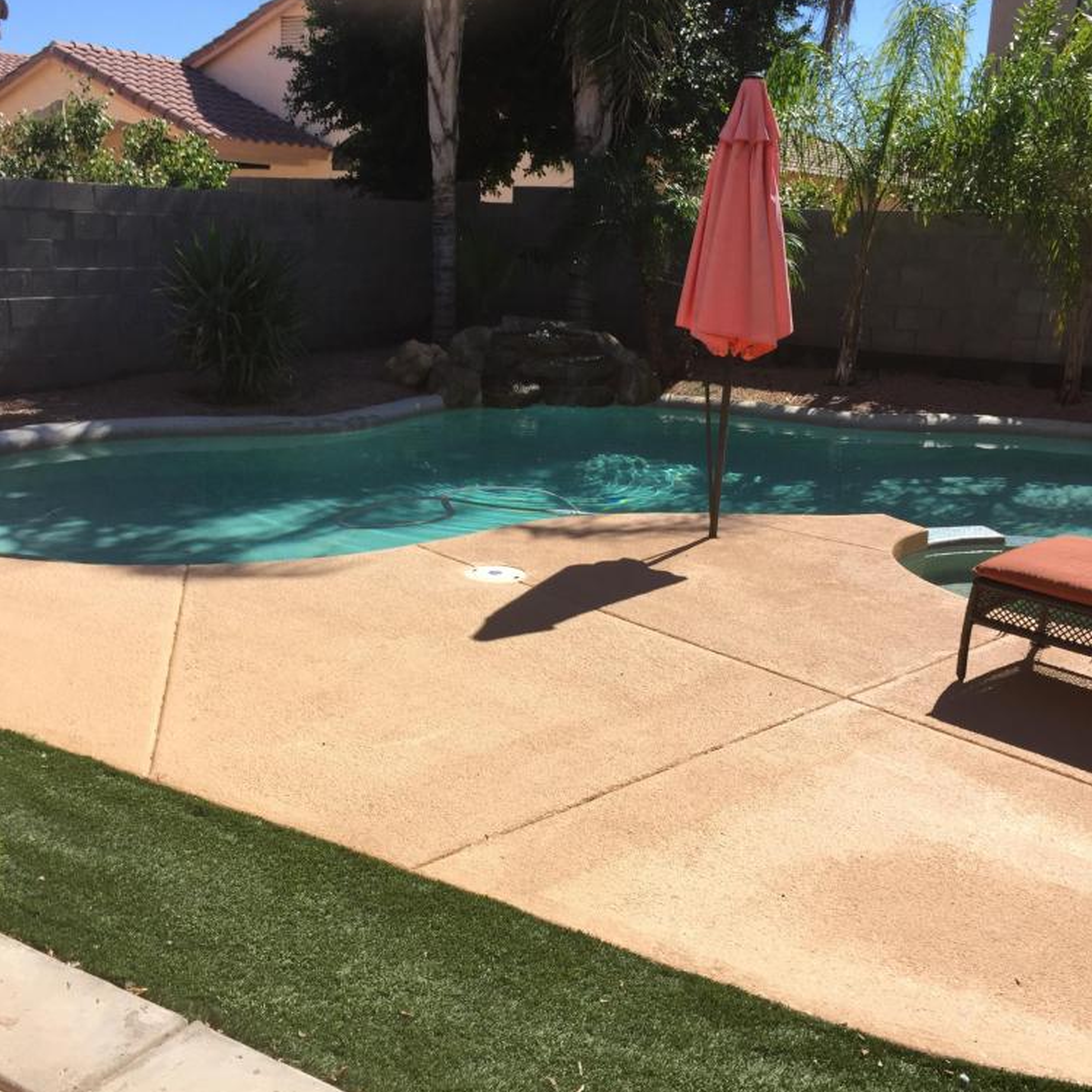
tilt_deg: -14.3
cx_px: 488
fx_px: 1249
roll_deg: -1.4
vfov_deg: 47.2
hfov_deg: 47.1
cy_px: 543
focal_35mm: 35
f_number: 2.2
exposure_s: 1/1236
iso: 32
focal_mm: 4.15
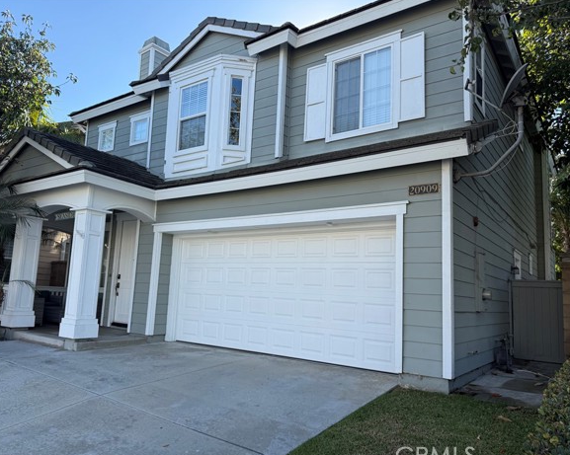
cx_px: 255
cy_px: 233
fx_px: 438
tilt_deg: +8.4
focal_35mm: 26
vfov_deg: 54.9
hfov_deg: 65.9
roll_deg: -3.5
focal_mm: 6.76
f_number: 1.78
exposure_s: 1/1901
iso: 100
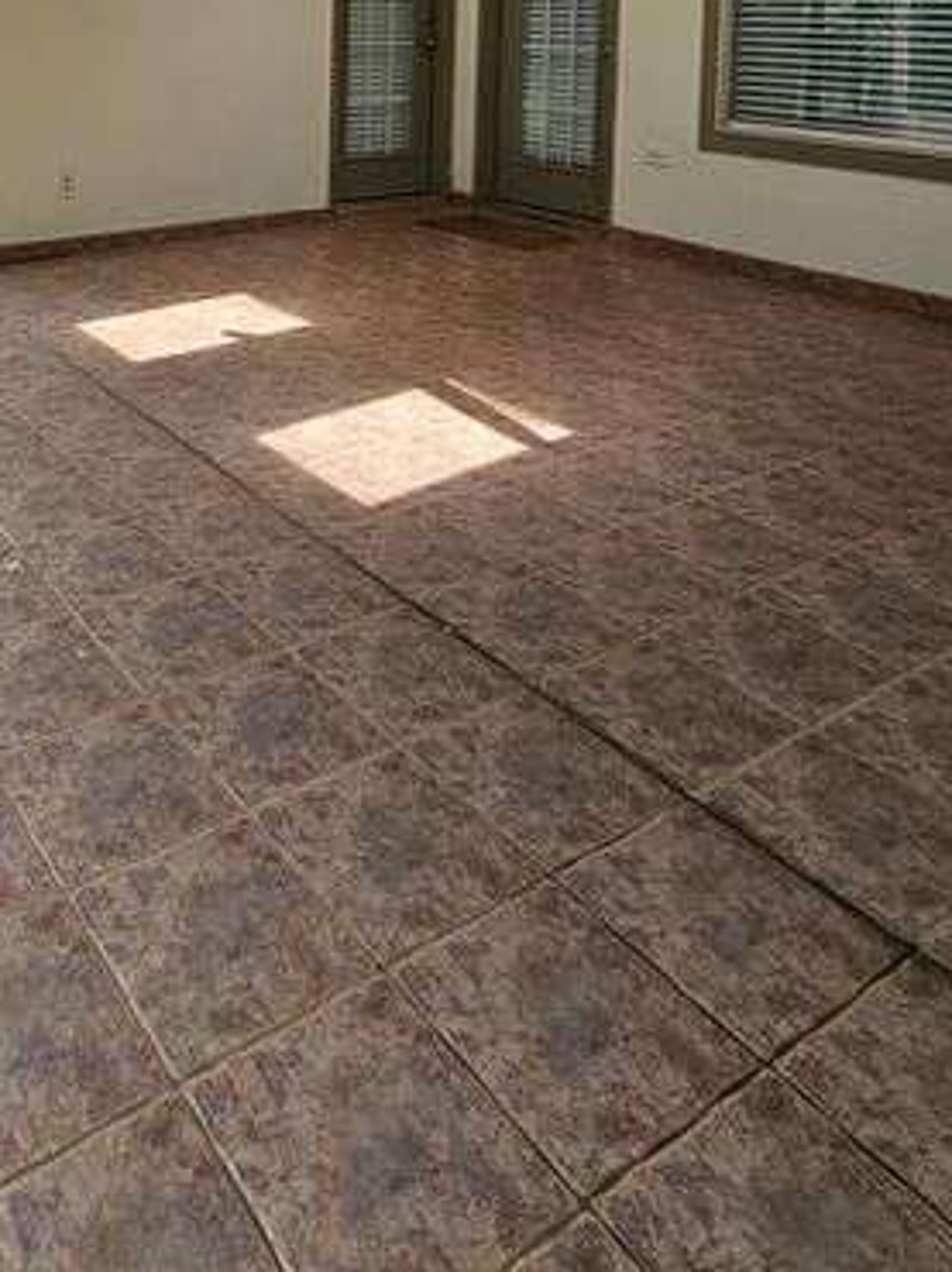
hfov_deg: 47.3
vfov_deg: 55.3
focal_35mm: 27
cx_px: 137
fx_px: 991
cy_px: 93
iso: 50
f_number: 2.2
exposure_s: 1/538
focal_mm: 2.2
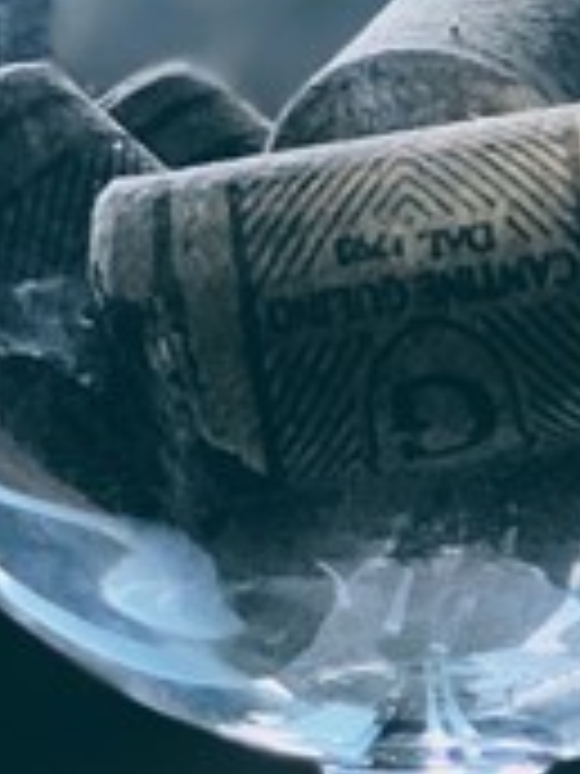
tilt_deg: +2.3
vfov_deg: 5.8
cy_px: 9
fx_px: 7596
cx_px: -310
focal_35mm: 340
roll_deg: -0.7
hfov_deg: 4.3
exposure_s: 1/33
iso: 80
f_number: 2.8
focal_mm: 6.6
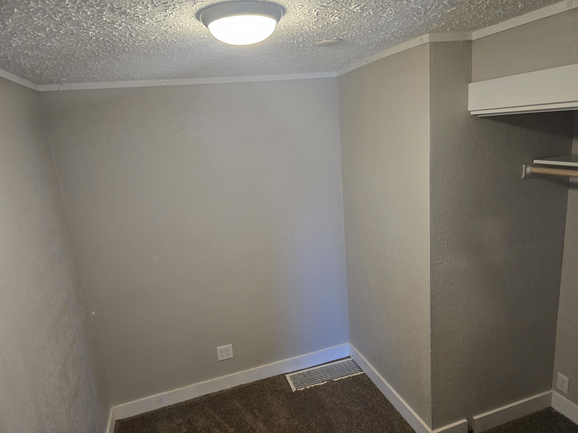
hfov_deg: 73.9
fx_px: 384
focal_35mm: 23
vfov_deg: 58.9
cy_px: 216
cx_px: 289
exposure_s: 1/120
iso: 500
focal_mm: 6.3
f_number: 1.7
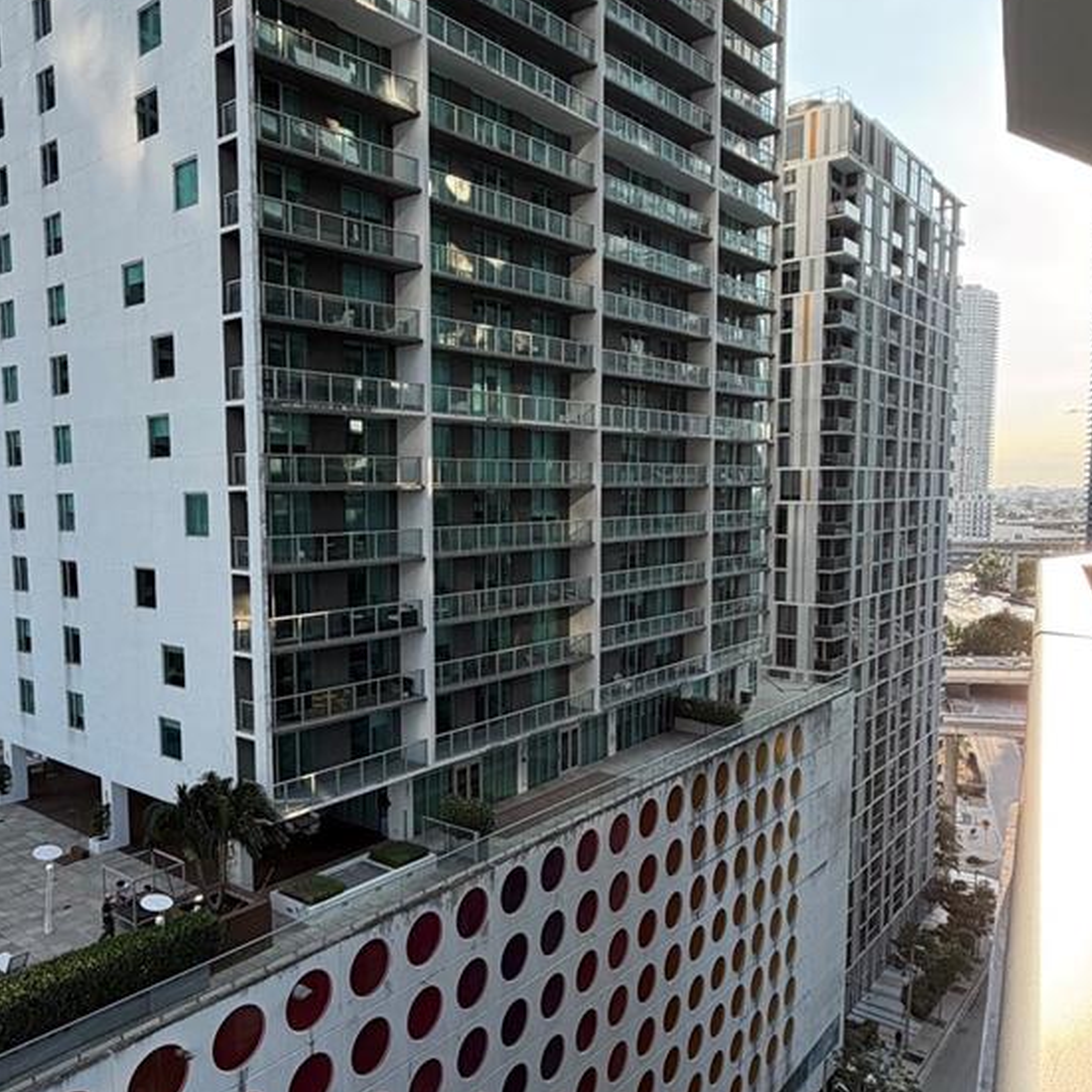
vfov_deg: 59.0
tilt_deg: -6.8
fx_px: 964
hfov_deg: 58.6
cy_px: 590
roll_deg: -0.4
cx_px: 443
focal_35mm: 27
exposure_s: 1/502
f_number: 2.2
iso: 50
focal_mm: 2.22
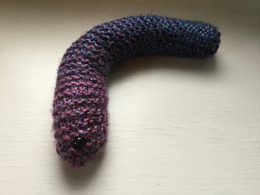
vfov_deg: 45.4
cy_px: 98
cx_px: 130
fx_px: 233
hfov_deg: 58.4
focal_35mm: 31
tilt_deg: -55.7
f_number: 2.4
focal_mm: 3.3
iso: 125
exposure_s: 1/30
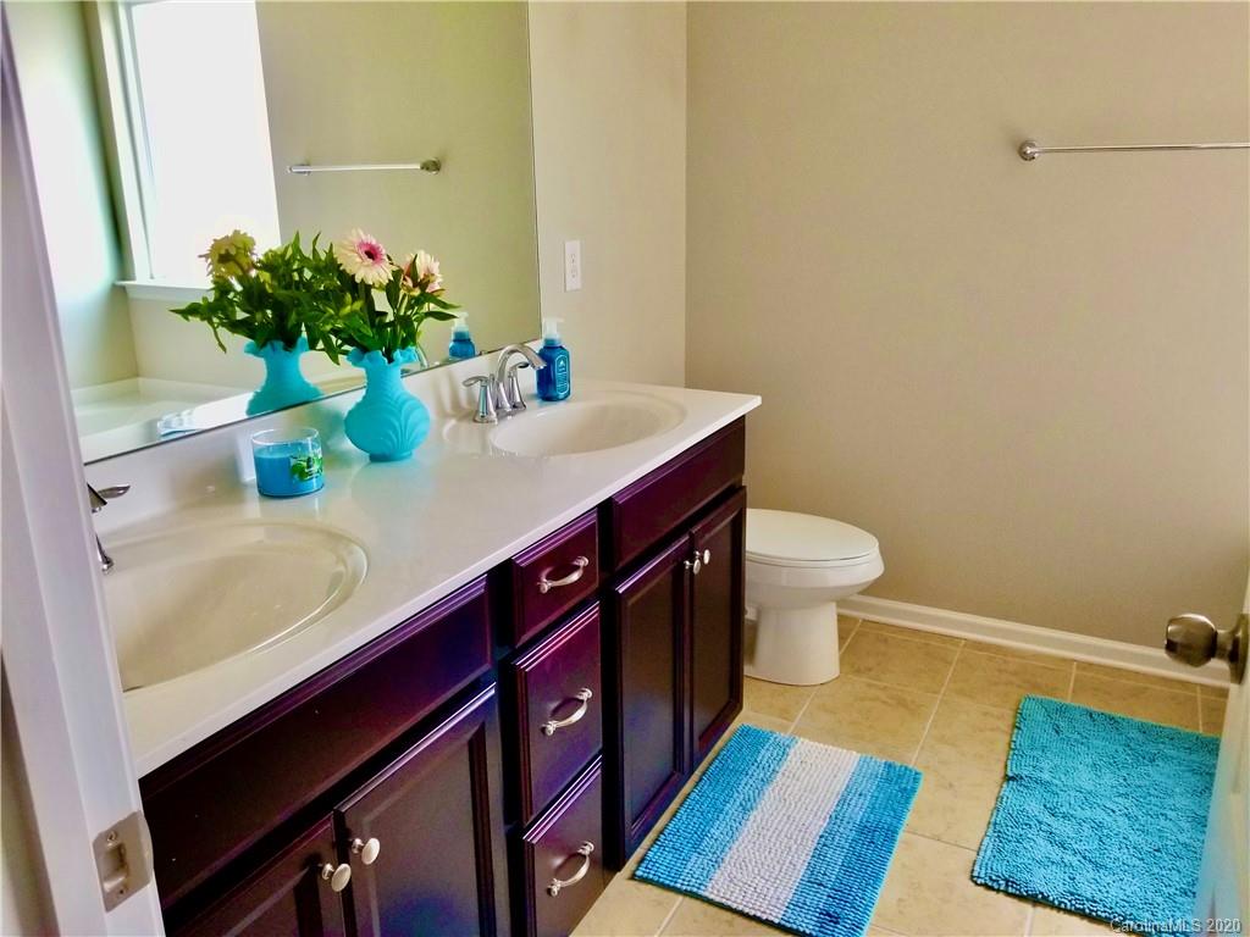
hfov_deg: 67.3
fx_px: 939
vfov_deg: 53.1
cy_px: 468
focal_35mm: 26
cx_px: 625
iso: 125
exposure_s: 1/50
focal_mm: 4.25
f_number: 1.7
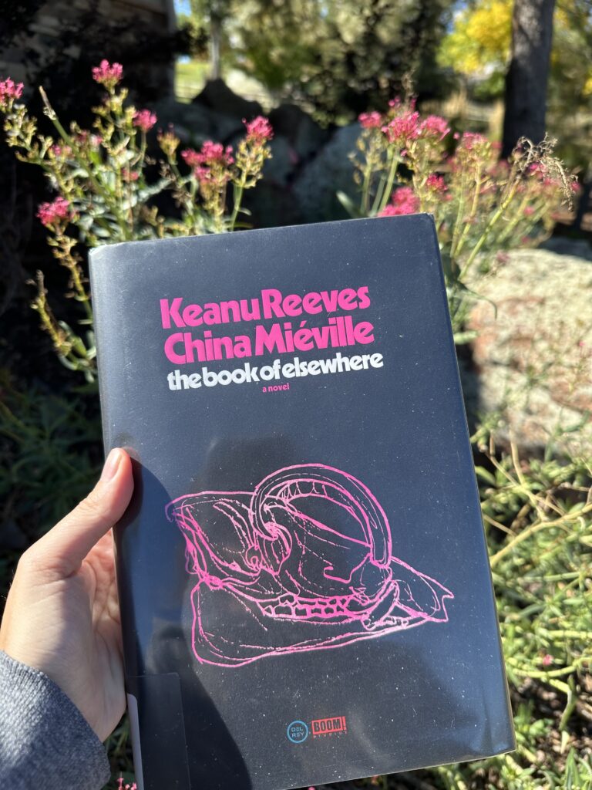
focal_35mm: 24
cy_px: 395
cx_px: 296
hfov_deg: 56.8
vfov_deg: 71.6
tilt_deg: -23.3
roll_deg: -5.1
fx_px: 547
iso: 80
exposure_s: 1/1453
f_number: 1.78
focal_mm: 6.86
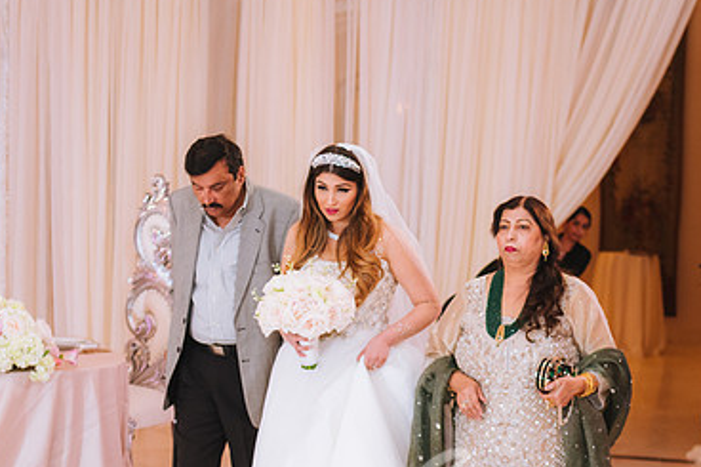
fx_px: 1382
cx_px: 360
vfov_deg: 19.1
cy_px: 340
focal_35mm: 71
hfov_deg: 28.5
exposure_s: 1/250
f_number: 2.8
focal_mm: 45
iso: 1600
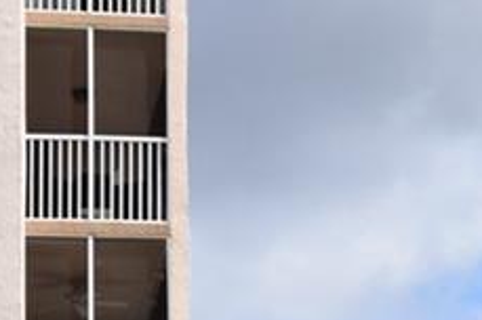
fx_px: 2527
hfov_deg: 10.9
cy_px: 701
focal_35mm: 189
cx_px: 293
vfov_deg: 6.9
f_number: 10
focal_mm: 18
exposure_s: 1/400
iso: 200
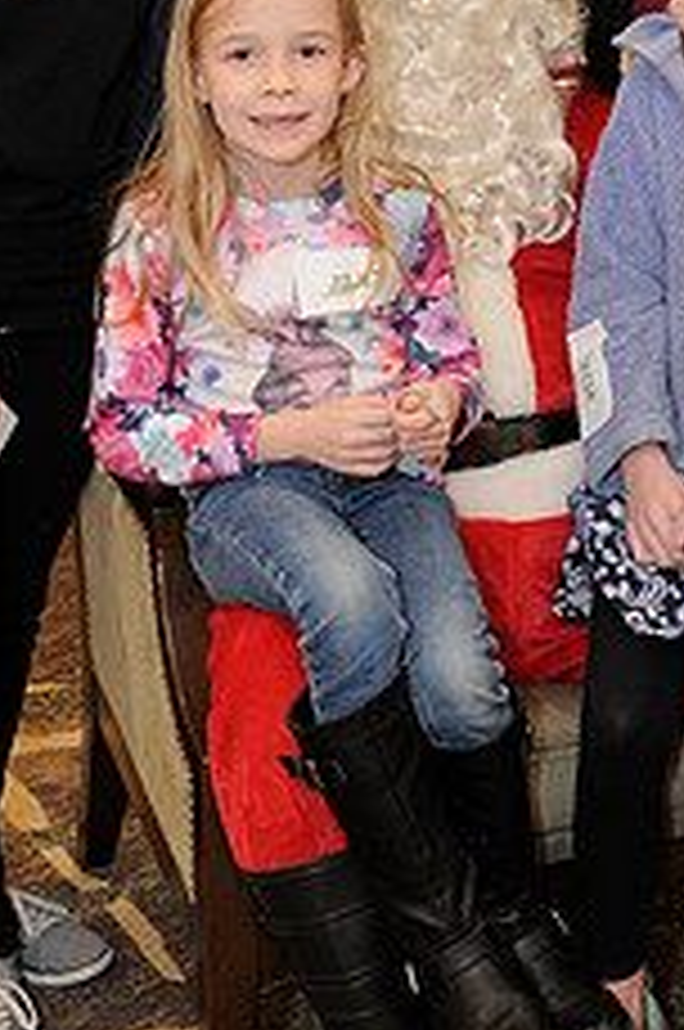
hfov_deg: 16.7
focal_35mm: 81
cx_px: 567
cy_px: 117
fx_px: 2315
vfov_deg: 24.4
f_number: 4
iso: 1600
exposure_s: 1/100
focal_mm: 32
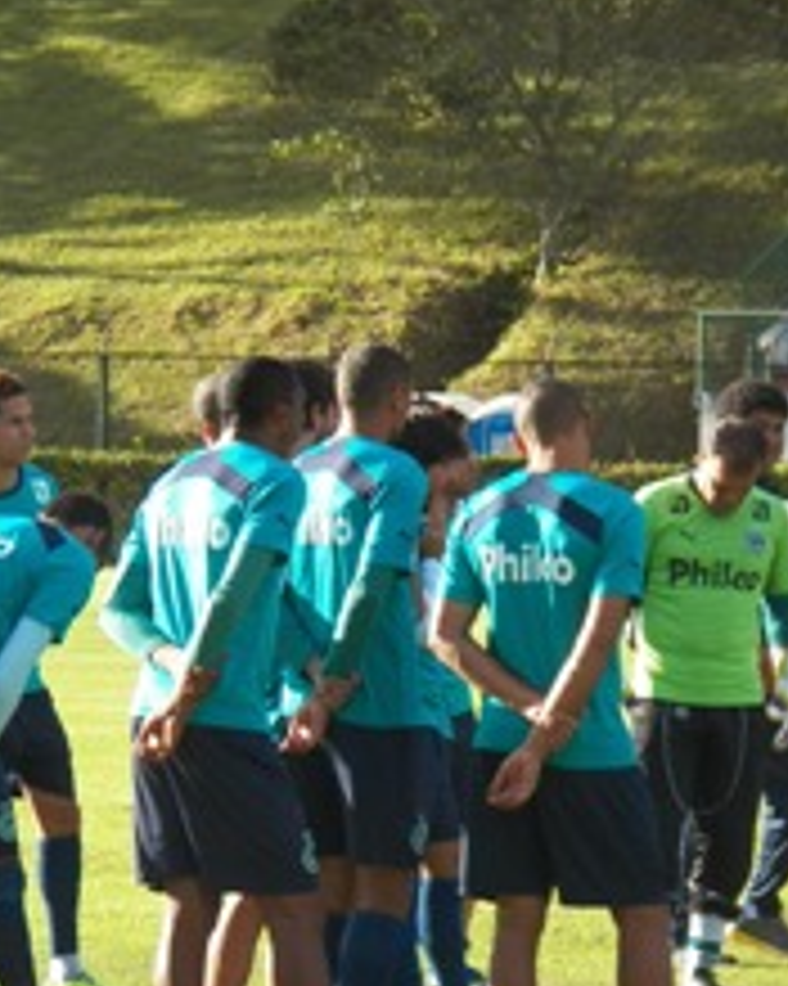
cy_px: 491
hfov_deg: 5.2
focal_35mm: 299
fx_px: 8723
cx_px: 727
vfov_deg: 6.5
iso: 125
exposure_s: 1/400
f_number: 4
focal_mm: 22.6
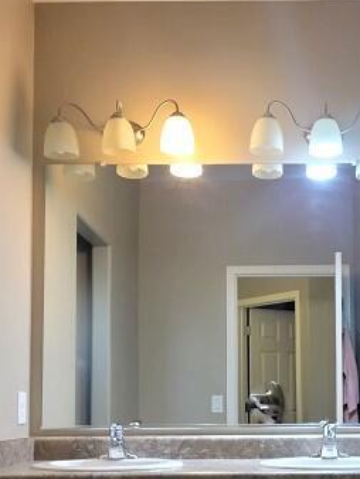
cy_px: 347
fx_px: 734
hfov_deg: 27.2
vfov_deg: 35.5
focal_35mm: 53
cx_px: 274
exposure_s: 1/40
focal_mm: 5.9
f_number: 2
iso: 250
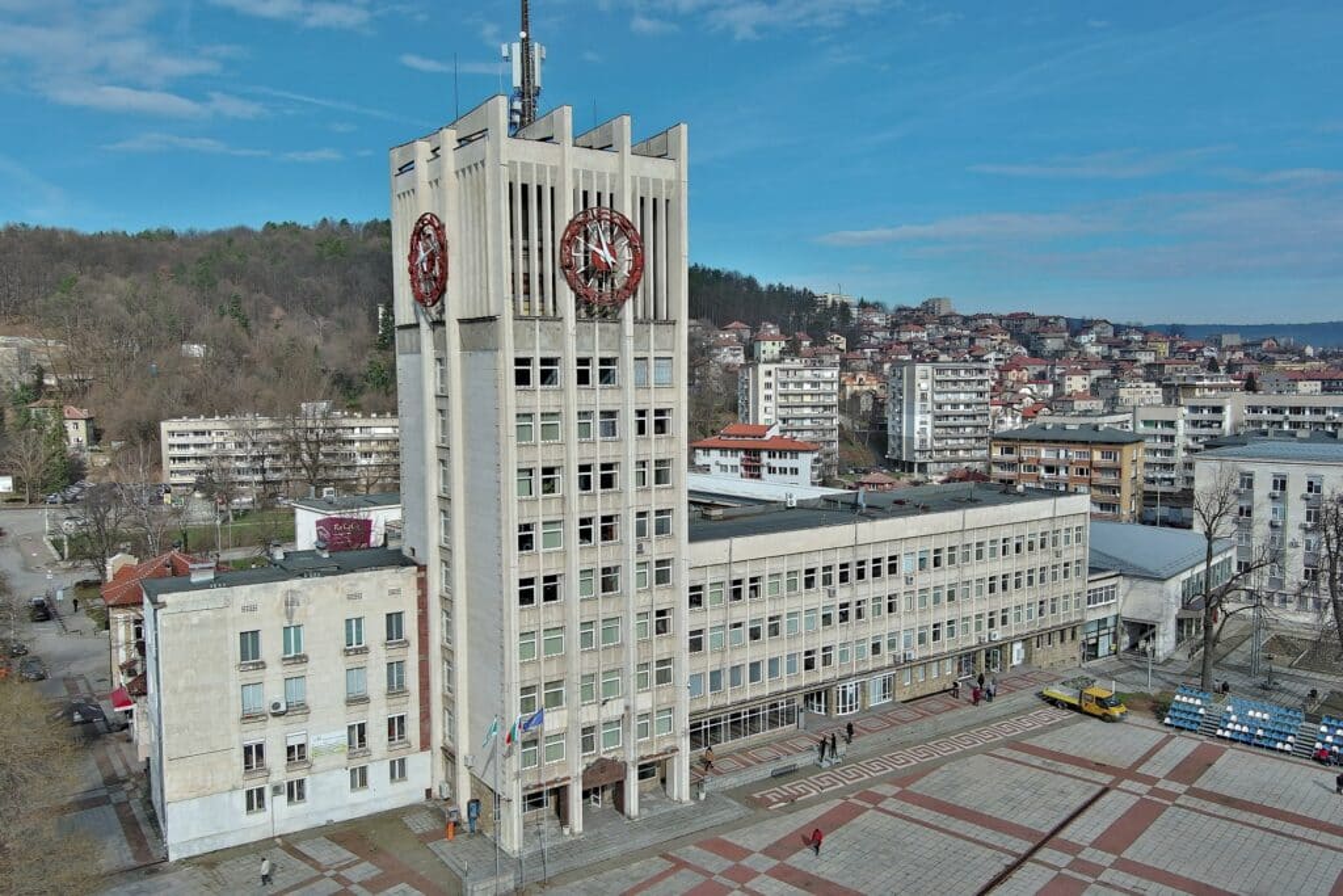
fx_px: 1082
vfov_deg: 45.0
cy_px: 448
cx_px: 672
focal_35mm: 29
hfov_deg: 63.7
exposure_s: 1/2179
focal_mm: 10.57
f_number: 2.8
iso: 102
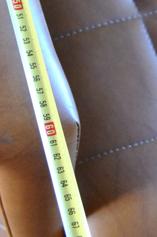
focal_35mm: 124
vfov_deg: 16.4
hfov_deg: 11.0
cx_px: 87
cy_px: 53
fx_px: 812
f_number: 4
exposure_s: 1/30
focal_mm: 26
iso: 1100
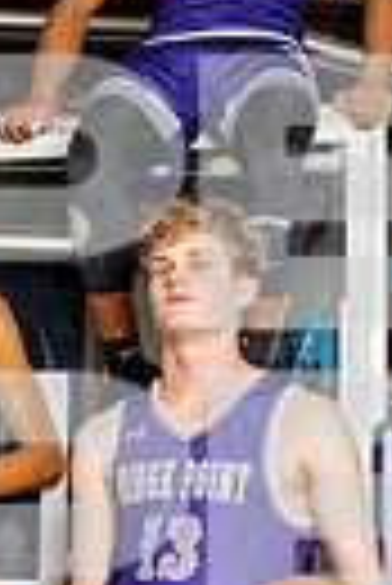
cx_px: -158
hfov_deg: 11.0
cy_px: 513
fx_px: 1971
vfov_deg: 16.7
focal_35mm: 121
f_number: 6.3
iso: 320
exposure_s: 1/250
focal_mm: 35
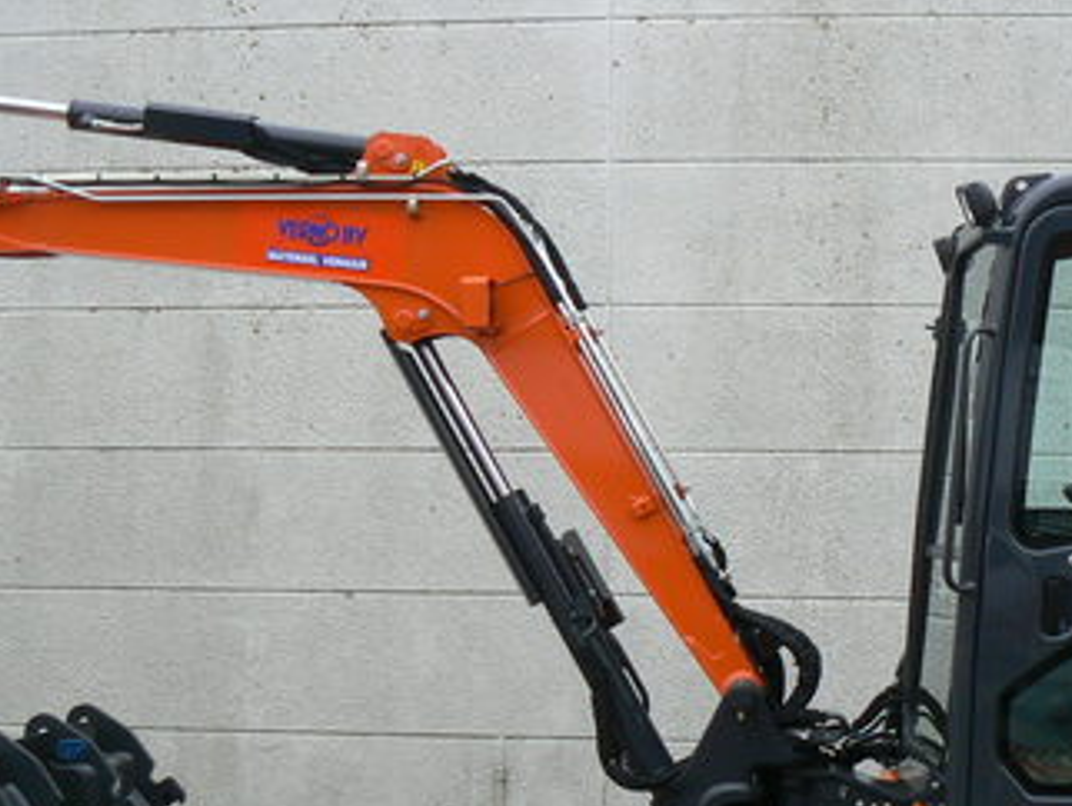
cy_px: 609
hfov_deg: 28.8
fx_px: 2076
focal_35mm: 67
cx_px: 672
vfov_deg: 21.8
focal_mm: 6
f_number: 2.8
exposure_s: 1/30
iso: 80
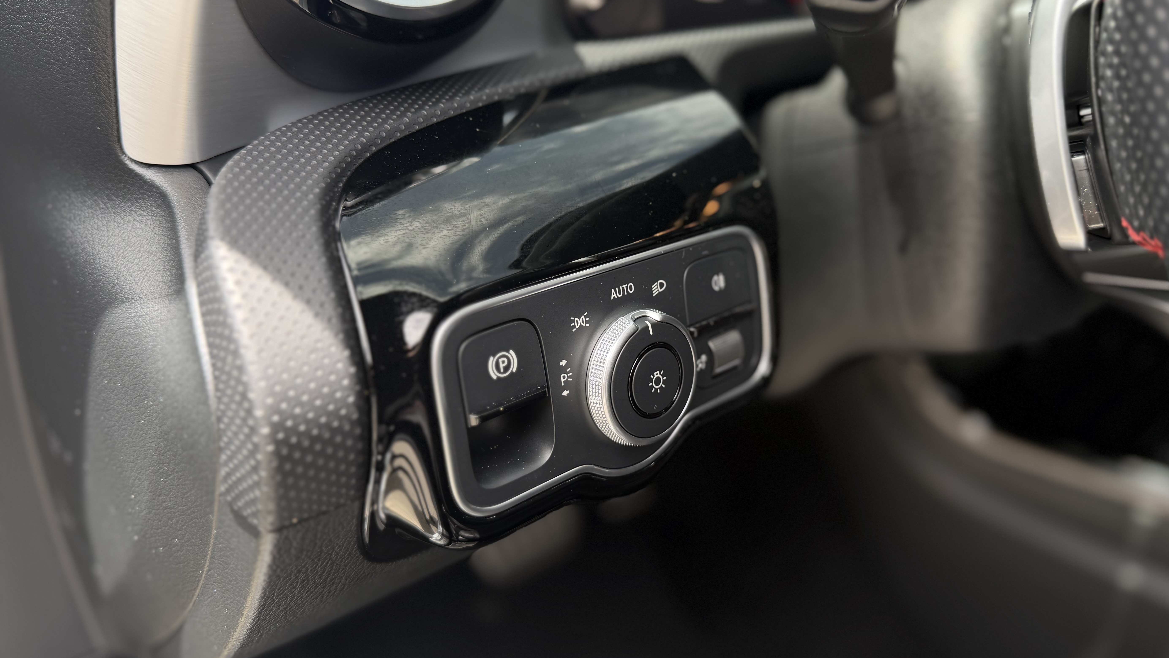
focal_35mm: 27
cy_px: 277
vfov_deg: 42.8
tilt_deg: -22.8
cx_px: 603
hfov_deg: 69.8
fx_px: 837
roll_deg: -3.9
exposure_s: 1/294
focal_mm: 6.76
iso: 80
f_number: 1.78
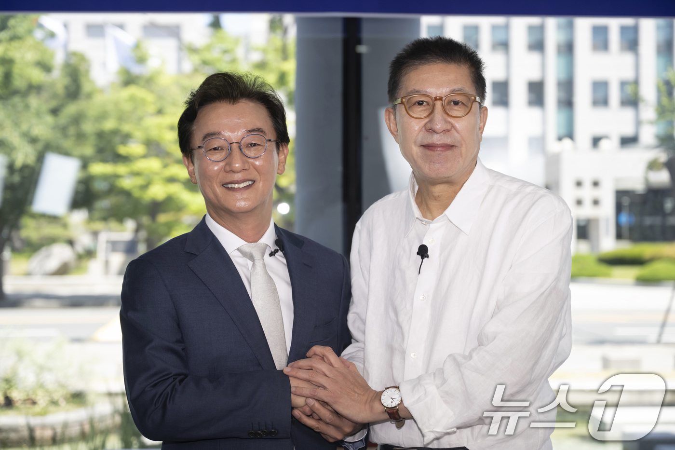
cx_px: 338
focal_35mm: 62
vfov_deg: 21.9
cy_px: 225
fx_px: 1162
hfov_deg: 32.4
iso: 400
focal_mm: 62
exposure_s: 1/800
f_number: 3.5
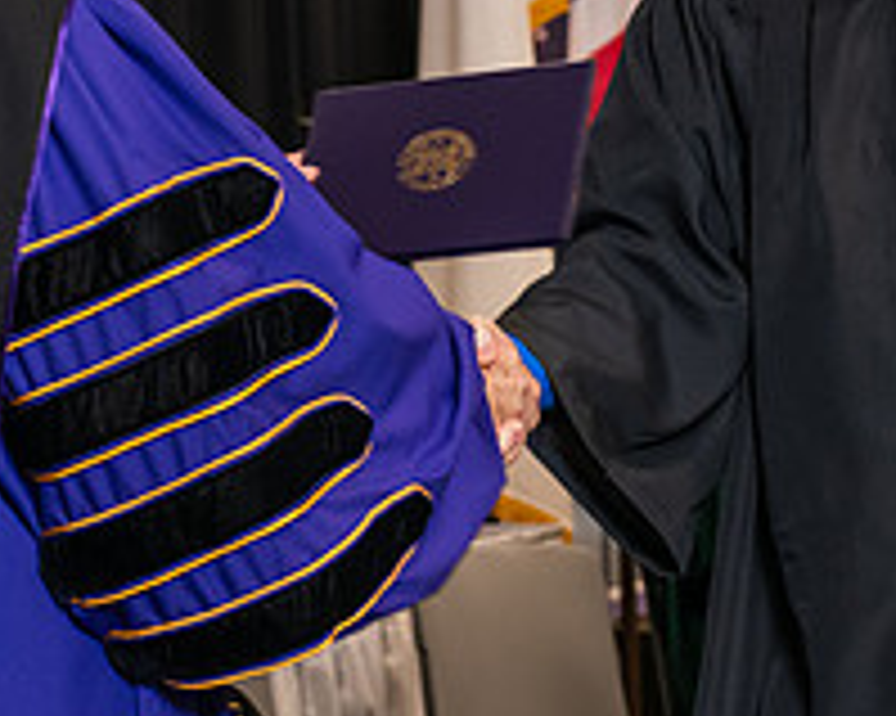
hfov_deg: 10.1
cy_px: 2
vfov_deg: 8.0
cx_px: 293
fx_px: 5089
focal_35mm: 192
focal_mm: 70
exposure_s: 1/125
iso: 1600
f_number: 5
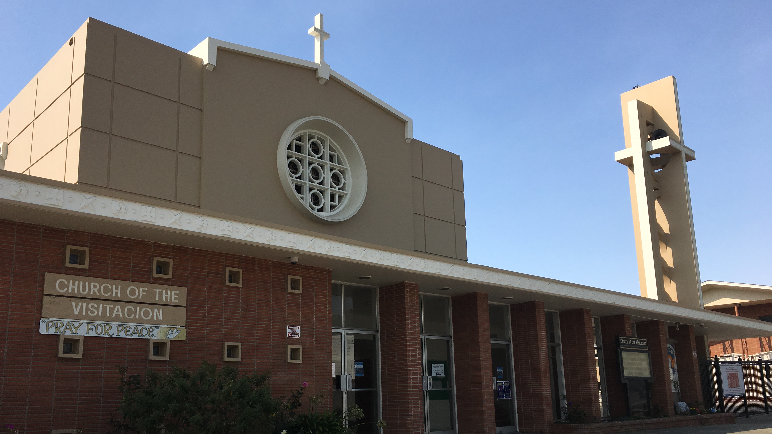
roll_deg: +1.3
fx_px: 655
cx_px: 383
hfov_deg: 61.0
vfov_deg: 36.5
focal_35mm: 32
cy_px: 269
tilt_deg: +10.7
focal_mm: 4.15
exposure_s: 1/2959
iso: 25
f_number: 2.2
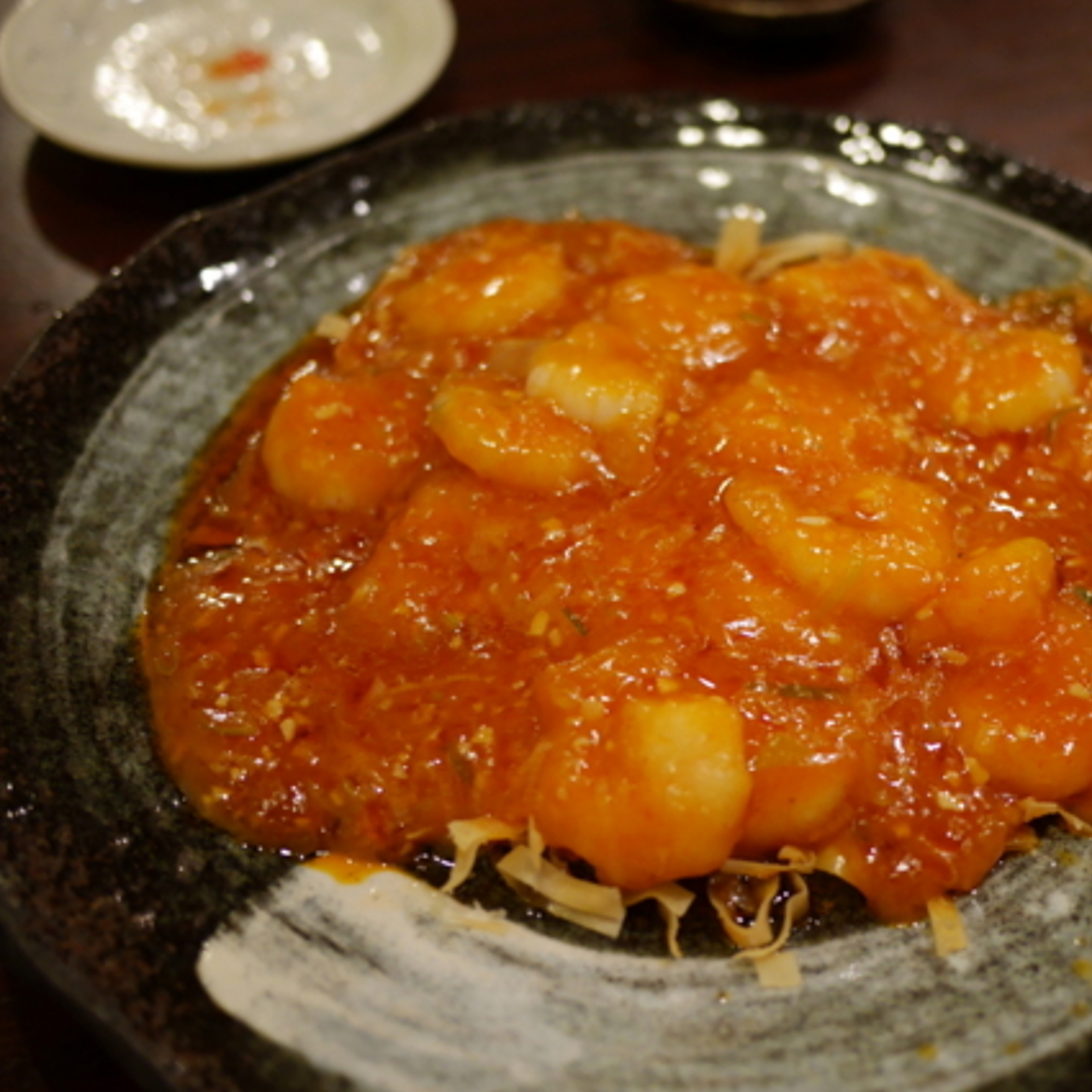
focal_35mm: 50
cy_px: 572
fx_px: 1785
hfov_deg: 33.9
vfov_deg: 34.0
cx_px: 683
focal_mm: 20
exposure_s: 1/60
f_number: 1.7
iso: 640
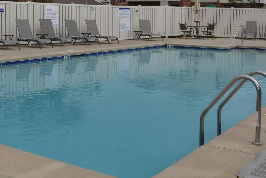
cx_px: 142
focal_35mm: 56
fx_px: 414
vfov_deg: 23.7
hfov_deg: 35.6
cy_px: 25
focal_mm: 20
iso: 100
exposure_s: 1/160
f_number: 16
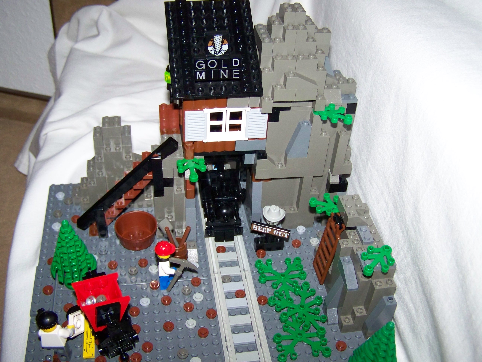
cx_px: 241
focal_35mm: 38
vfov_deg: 37.7
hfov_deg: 49.0
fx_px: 529
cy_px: 181
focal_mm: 6.3
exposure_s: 1/30
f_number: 2.8
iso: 200
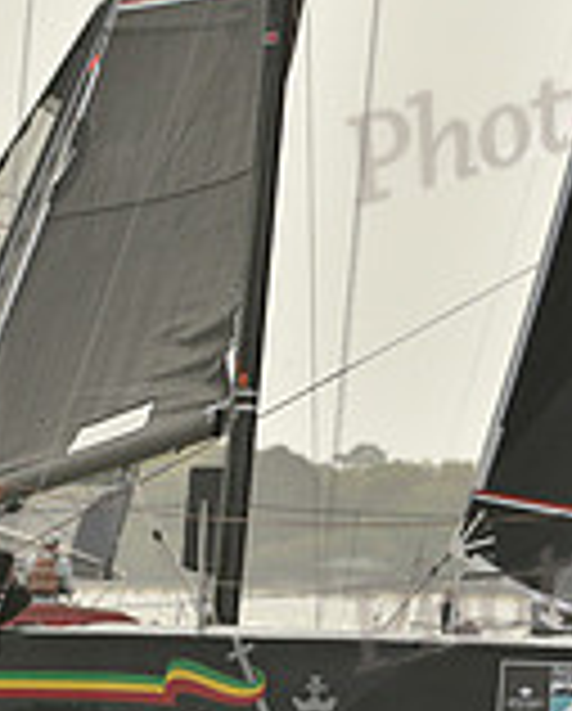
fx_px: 18885
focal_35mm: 895
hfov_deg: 1.7
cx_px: 117
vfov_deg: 2.2
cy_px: 385
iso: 320
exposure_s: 1/1600
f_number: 6.3
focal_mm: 260
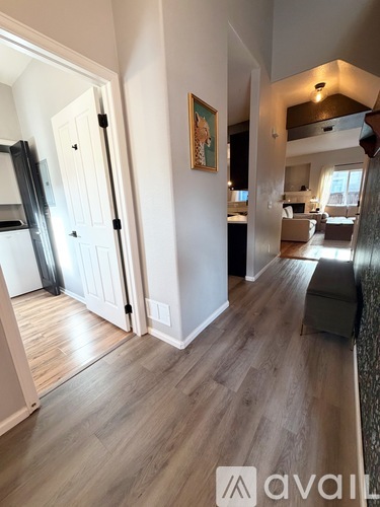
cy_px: 254
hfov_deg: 85.7
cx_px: 190
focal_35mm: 14
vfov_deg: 102.1
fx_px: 205
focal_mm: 2.22
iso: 250
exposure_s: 1/120
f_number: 2.2
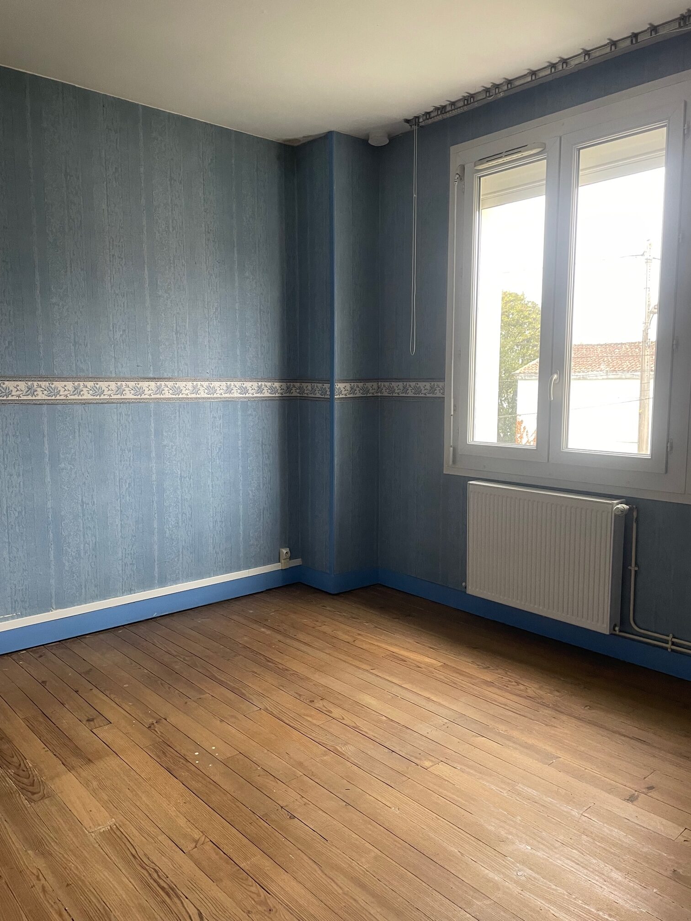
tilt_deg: -6.4
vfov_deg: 67.3
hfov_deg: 53.1
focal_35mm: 26
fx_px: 692
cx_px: 346
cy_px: 460
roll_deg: -0.2
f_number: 1.6
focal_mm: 4.2
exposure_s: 1/60
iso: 160
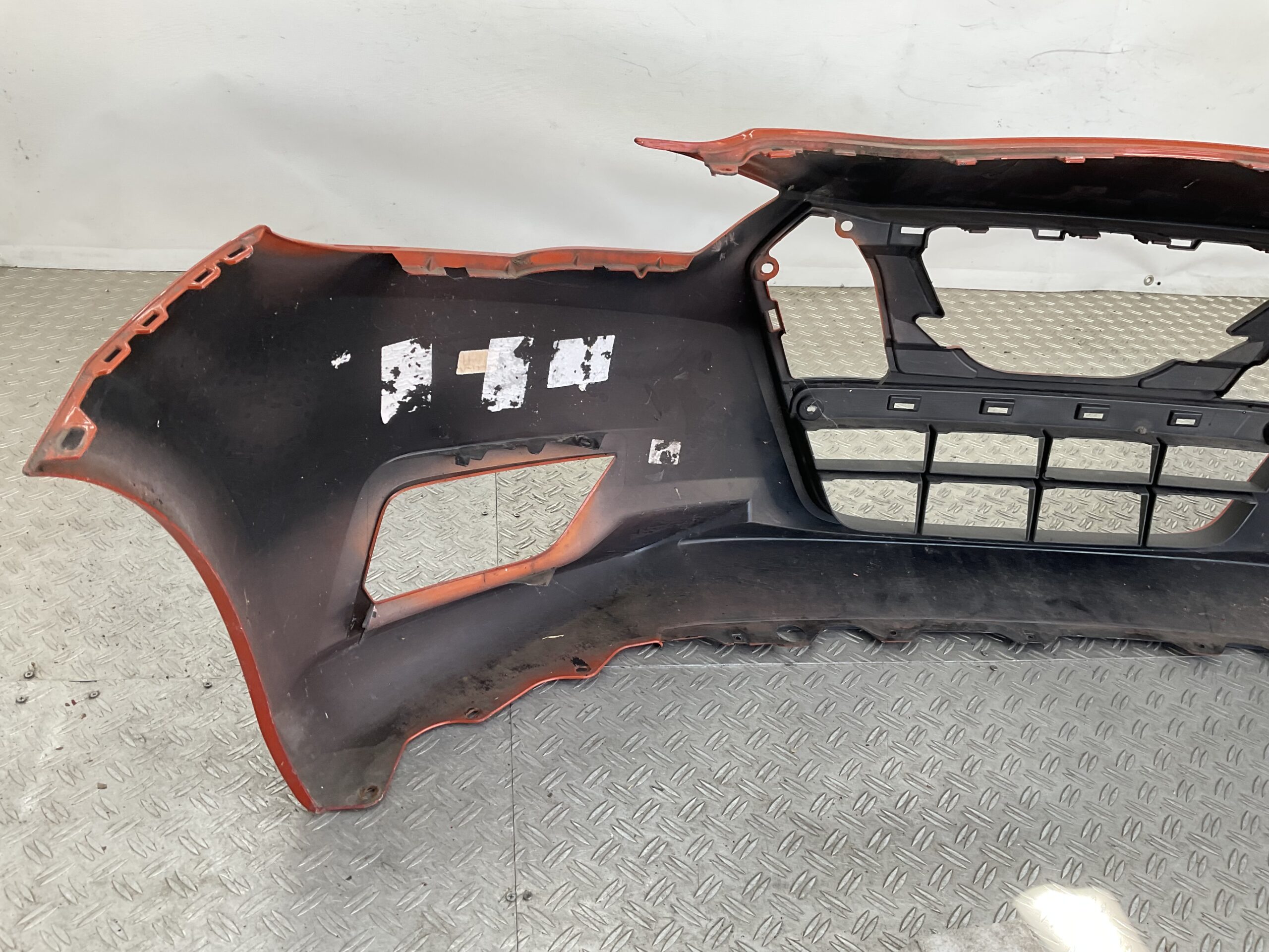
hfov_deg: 61.7
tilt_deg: -29.1
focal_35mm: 29
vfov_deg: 48.2
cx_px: 634
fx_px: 1063
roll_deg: -8.2
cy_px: 476
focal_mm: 3
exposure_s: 1/120
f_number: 1.8
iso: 32
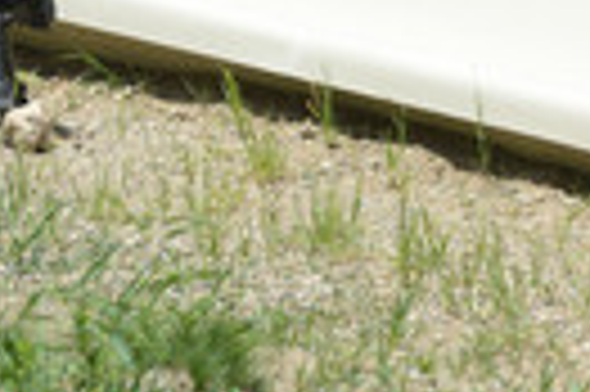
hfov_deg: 3.4
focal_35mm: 597
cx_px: 896
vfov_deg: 2.3
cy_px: 196
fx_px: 9772
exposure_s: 1/1250
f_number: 6.3
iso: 400
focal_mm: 195
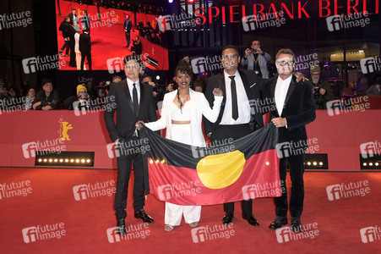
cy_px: 127
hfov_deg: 58.8
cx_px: 190
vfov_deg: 41.1
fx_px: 338
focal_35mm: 32
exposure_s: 1/250
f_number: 6.3
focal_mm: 32
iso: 1250
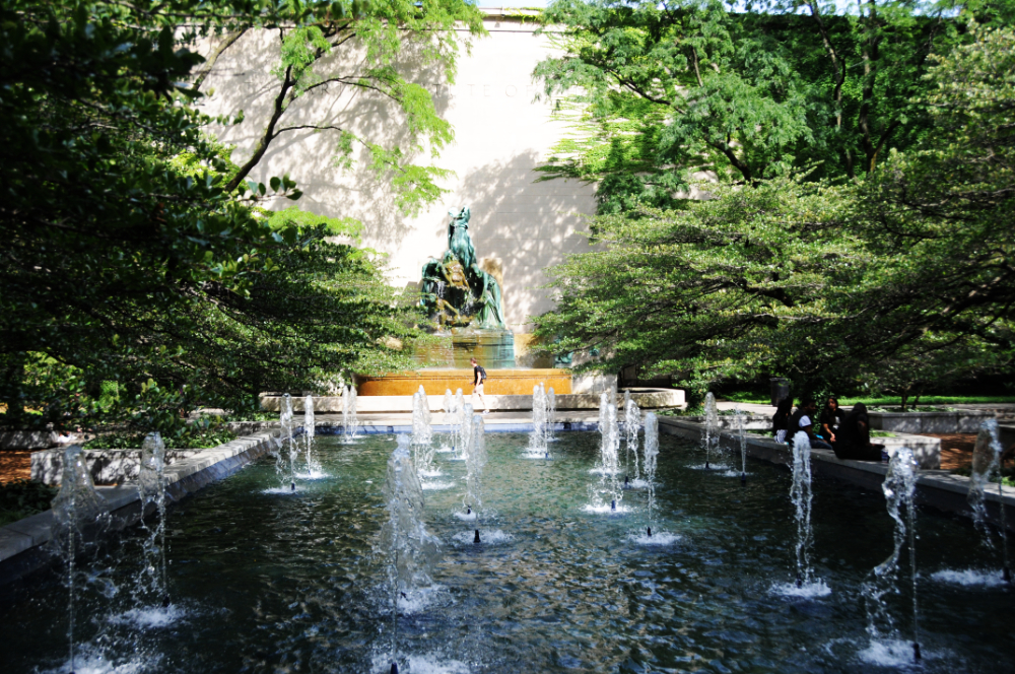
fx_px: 929
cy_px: 337
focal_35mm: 33
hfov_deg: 57.3
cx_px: 508
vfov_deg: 39.9
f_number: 6.3
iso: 500
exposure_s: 1/1000
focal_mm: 22
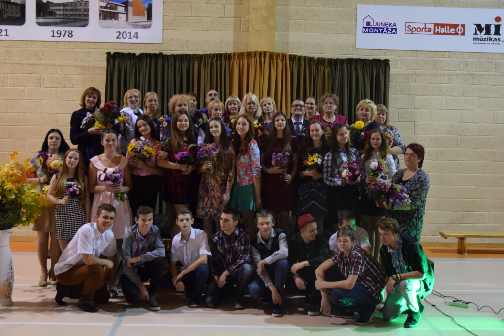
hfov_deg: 43.6
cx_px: 252
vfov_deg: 29.9
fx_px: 630
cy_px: 168
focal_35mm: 45
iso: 3200
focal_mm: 30
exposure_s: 1/60
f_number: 4.2
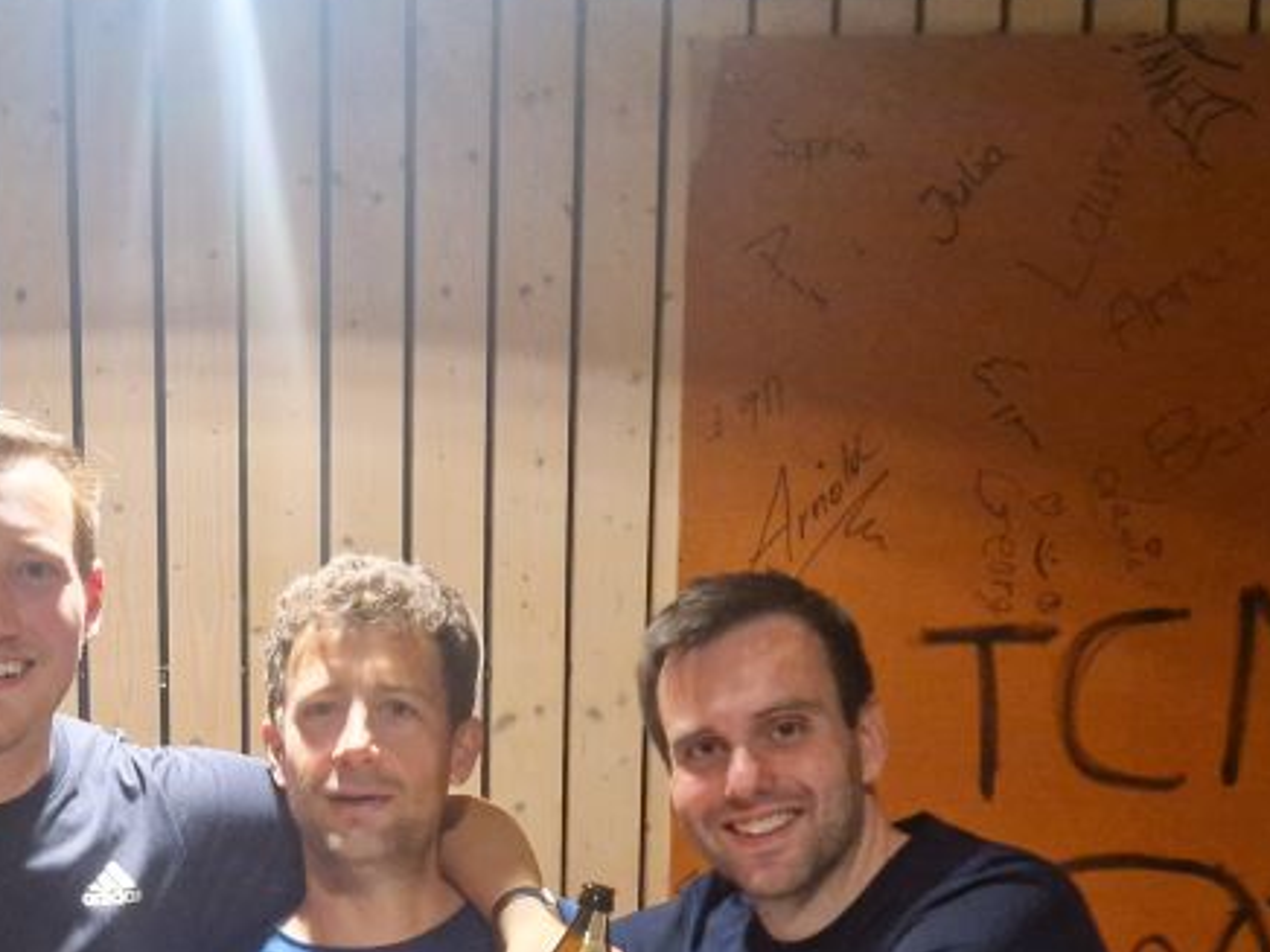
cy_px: 1028
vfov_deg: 25.2
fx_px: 1981
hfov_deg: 34.5
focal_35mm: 54
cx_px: 259
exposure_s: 1/25
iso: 800
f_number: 1.8
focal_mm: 5.4
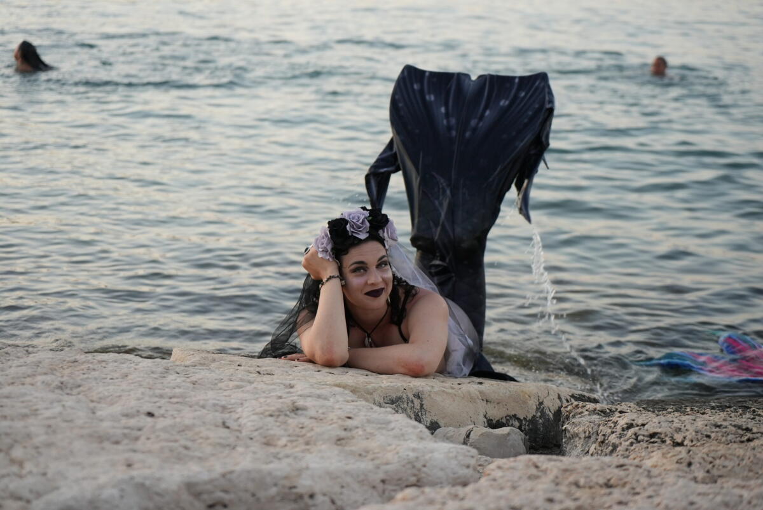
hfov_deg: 28.8
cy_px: 255
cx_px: 382
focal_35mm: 70
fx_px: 1485
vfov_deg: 19.5
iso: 800
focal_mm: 70
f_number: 4
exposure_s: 1/200
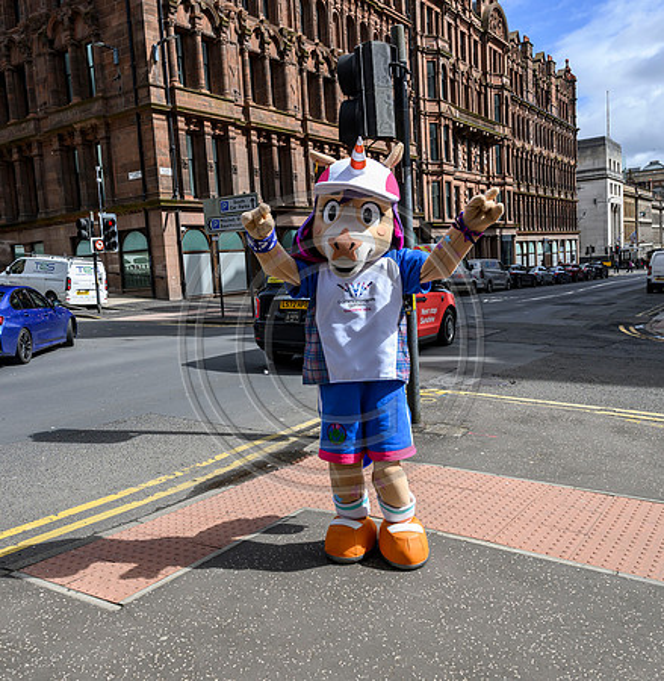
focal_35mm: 31
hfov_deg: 51.8
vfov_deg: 53.1
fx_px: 681
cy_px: 340
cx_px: 282
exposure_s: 1/1250
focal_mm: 24
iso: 500
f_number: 6.3
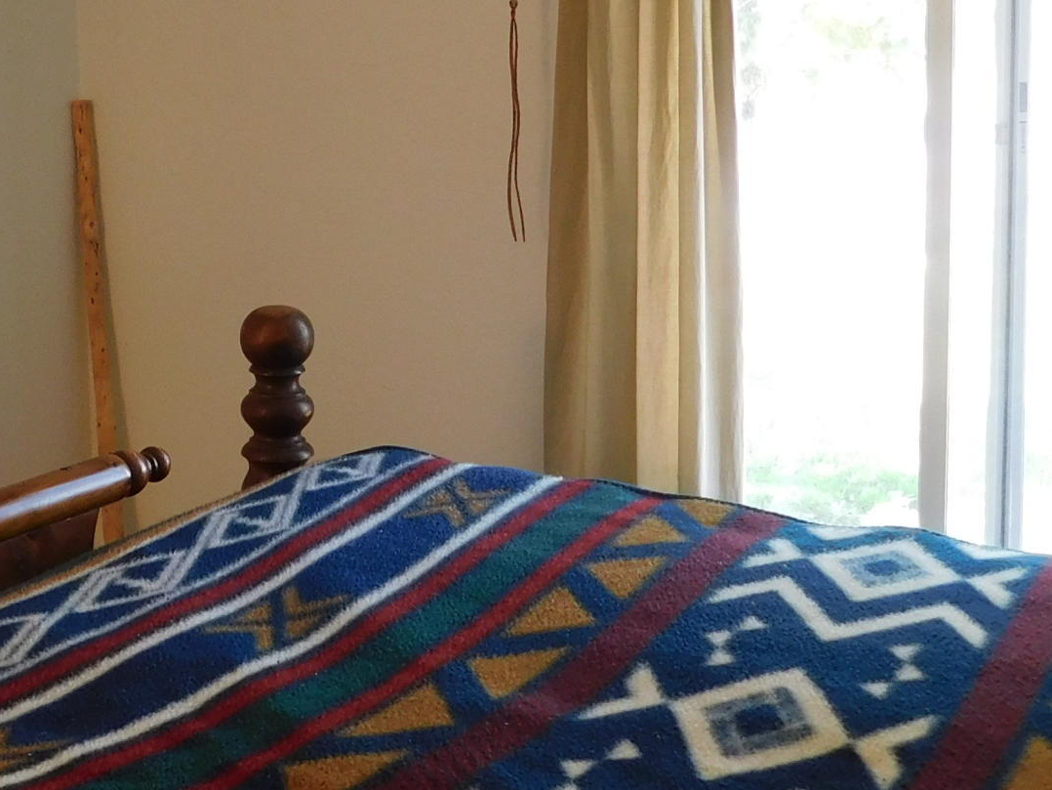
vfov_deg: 22.7
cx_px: 154
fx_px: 1945
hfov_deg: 29.3
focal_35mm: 64
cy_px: 192
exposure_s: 1/40
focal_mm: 4
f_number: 3
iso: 125
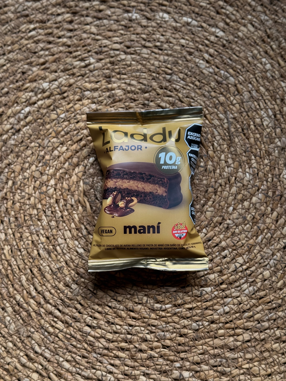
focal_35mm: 48
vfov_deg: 39.7
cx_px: 143
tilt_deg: -81.2
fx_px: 529
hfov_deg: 30.3
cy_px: 190
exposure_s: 1/196
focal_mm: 6.76
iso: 50
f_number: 1.78
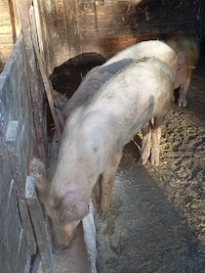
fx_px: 315
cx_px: 114
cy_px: 137
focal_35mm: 40
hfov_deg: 36.0
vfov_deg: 46.7
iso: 122
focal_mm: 4.27
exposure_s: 1/100
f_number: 1.8
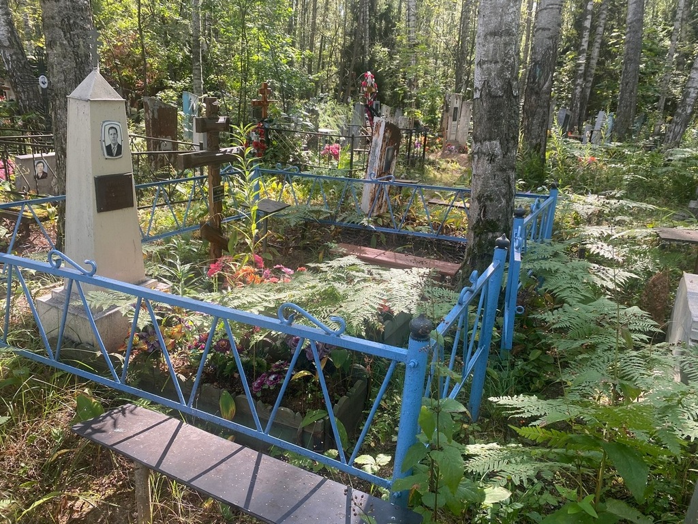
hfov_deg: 67.3
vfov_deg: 53.1
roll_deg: -1.8
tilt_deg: -16.2
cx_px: 349
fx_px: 524
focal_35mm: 26
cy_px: 262
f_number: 1.8
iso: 40
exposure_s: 1/121
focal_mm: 4.25
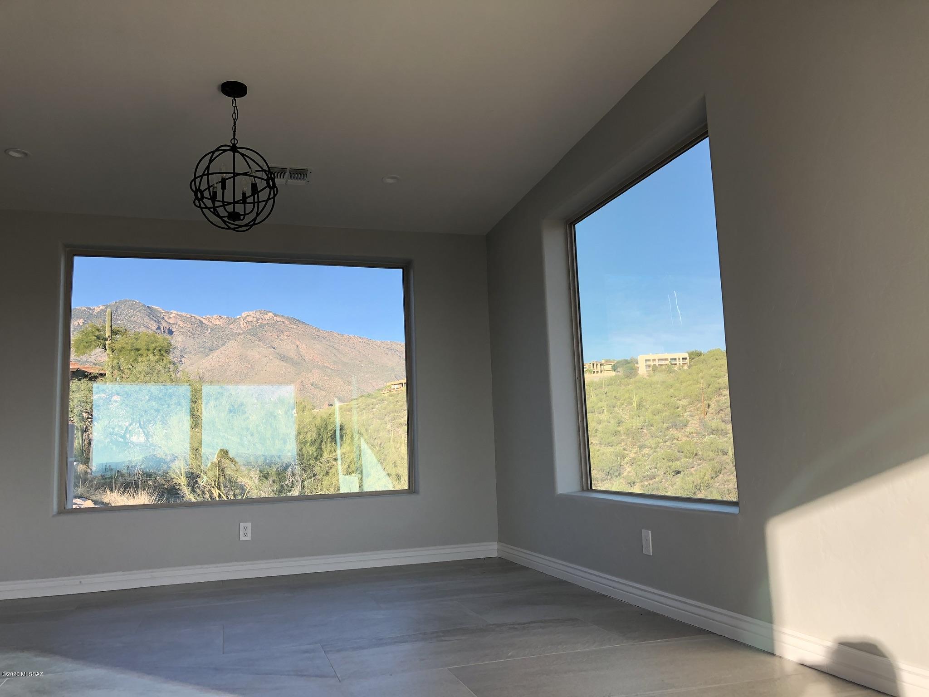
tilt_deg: +7.2
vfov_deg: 49.7
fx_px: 751
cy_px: 348
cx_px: 464
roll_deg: +3.4
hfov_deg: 63.4
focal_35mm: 28
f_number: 1.8
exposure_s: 1/448
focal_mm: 4
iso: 20
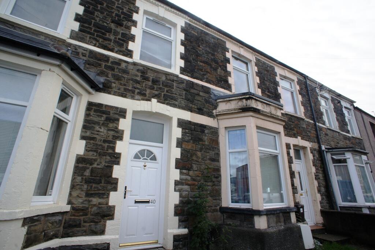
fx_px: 250
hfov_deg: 73.8
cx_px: 188
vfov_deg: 53.1
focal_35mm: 24
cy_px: 125
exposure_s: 1/100
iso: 200
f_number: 11
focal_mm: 16
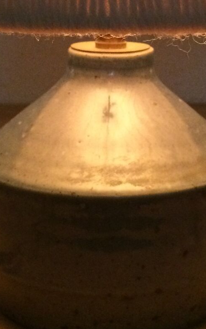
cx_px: 121
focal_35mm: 78
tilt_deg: -5.6
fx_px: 700
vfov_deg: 25.3
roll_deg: +0.7
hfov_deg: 16.7
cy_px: 10
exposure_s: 1/17
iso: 400
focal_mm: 4.15
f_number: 2.2
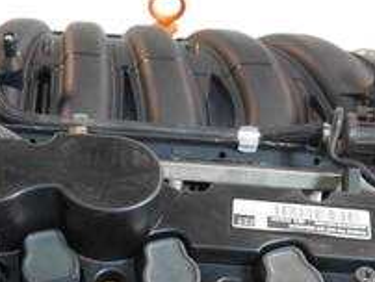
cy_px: 293
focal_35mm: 76
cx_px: 82
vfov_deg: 18.8
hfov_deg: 25.2
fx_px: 824
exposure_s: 1/125
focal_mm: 16
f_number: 3.8
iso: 1600
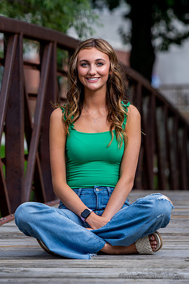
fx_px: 1181
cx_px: 94
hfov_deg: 9.1
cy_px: 142
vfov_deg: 13.7
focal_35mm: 150
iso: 100
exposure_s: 1/200
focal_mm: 150
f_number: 4
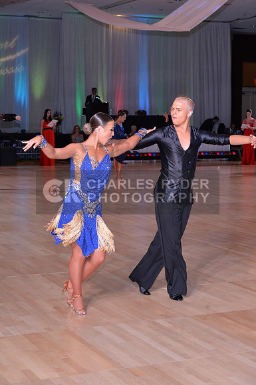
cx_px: 128
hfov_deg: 17.4
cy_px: 192
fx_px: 834
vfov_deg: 26.0
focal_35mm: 78
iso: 2000
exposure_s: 1/250
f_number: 6.3
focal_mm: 78
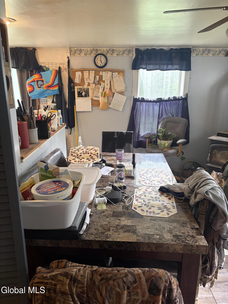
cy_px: 152
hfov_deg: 53.1
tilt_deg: -15.3
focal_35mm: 26
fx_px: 228
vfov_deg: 67.3
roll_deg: +0.5
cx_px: 114
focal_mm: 5.96
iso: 160
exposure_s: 1/60
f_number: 1.6
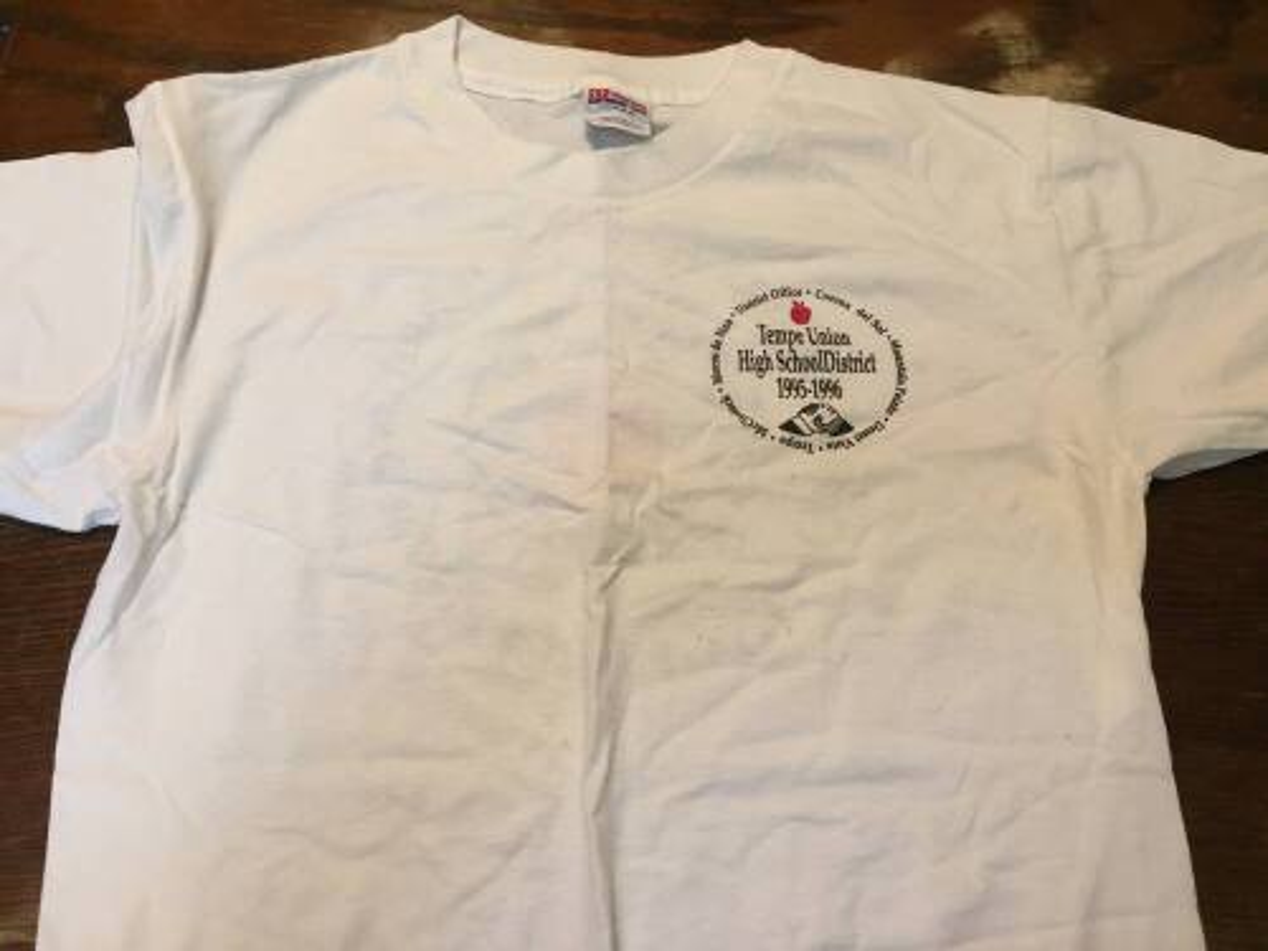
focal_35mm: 29
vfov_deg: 48.2
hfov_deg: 61.7
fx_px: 1062
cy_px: 476
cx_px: 634
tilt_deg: -74.0
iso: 100
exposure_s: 1/30
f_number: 2.2
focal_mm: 4.15
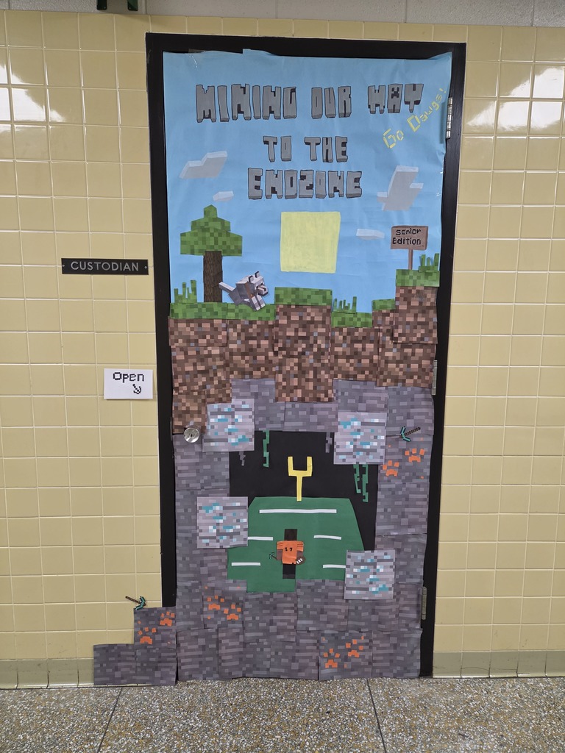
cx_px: 282
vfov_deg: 73.9
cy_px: 376
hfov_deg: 58.9
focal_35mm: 23
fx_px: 501
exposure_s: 1/120
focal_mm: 5.4
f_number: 1.8
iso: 400
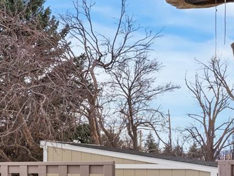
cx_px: -107
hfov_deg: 25.3
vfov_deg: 23.9
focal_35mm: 60
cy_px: 152
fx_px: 404
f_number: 8
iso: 125
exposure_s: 1/640
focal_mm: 16.5
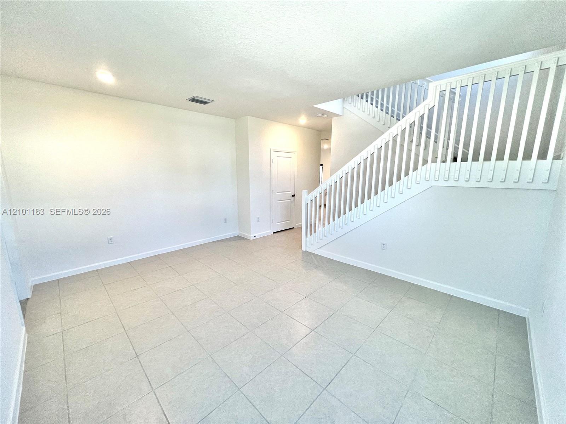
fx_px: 213
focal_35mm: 13
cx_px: 283
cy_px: 212
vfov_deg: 89.9
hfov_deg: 106.2
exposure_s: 1/120
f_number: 1.8
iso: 100
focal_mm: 1.57
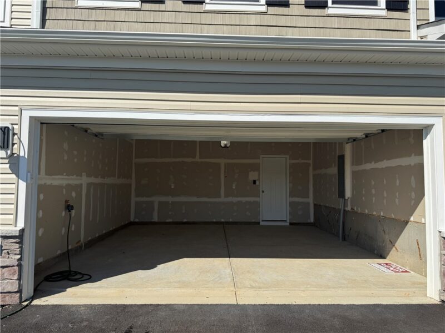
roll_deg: -0.3
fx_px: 309
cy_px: 166
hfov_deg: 71.6
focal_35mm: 24
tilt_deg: +3.8
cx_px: 222
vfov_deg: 56.8
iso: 80
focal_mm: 6.76
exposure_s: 1/6173
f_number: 1.78
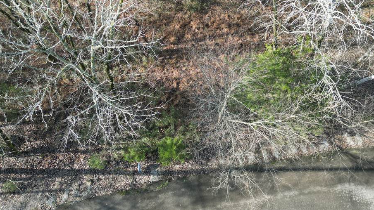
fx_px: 367
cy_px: 44
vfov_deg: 31.2
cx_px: 189
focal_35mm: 37
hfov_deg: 54.0
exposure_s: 1/640
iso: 140
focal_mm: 6.72
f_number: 1.7
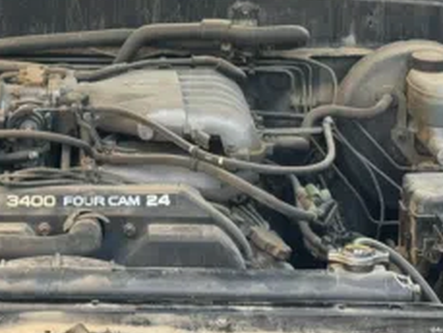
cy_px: -62
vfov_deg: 10.9
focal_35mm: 134
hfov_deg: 14.6
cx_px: 81
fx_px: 1716
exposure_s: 1/106
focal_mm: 6.76
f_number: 1.78
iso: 100
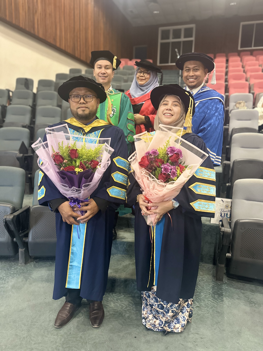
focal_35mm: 24
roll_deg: -1.8
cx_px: 132
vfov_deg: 71.6
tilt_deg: -12.7
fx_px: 243
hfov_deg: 56.8
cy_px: 176
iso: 640
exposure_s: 1/50
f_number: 1.78
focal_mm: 6.86
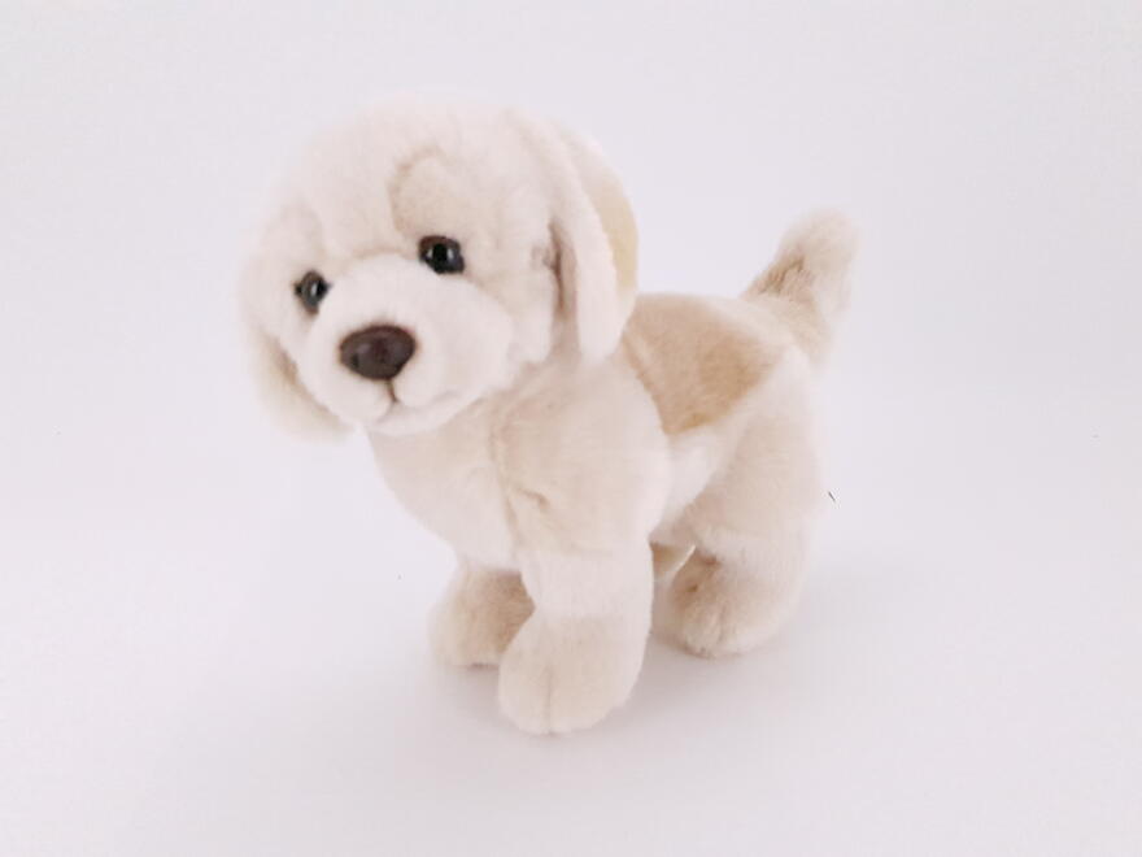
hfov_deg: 67.3
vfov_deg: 53.1
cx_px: 571
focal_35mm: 26
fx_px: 858
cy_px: 428
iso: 1600
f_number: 1.5
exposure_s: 1/3003
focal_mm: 4.3
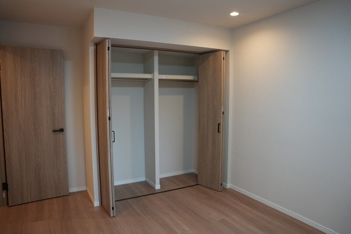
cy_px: 117
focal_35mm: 25
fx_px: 245
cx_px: 176
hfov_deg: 71.3
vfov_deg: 51.1
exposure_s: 1/160
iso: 1250
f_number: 3.5
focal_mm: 25.1
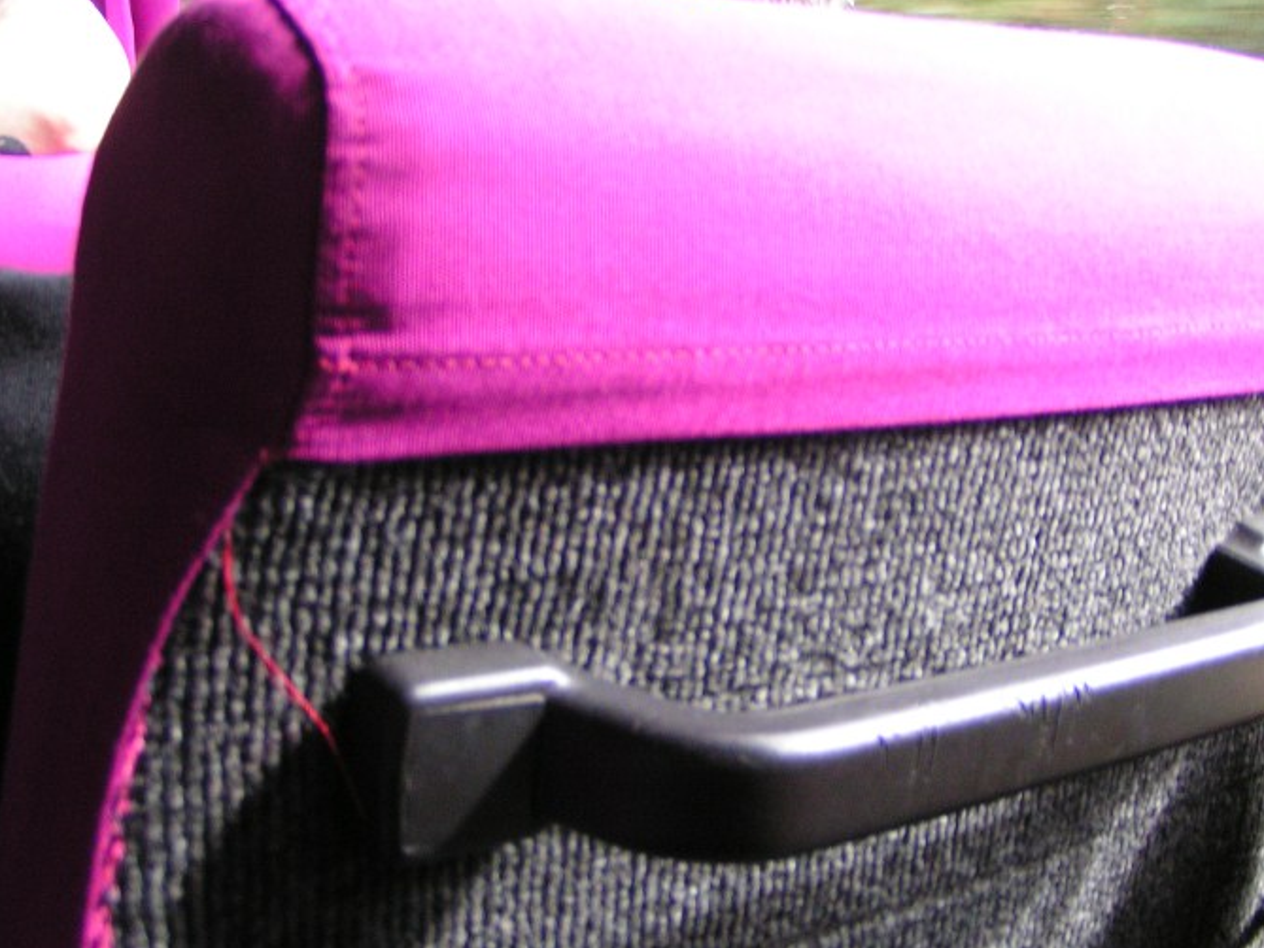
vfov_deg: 29.6
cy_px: 400
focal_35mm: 49
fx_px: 1790
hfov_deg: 38.8
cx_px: 722
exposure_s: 1/60
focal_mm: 6.3
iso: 200
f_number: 2.8
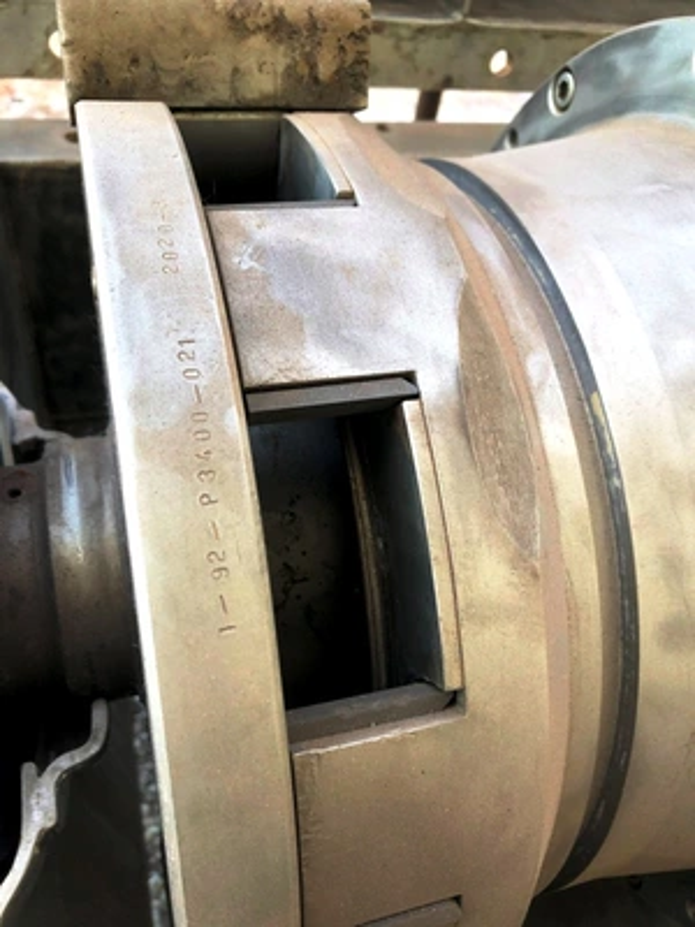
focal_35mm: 28
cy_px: 464
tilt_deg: -51.8
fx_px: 750
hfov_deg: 49.7
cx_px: 348
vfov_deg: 63.4
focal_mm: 3.99
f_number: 1.8
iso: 40
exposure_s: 1/120
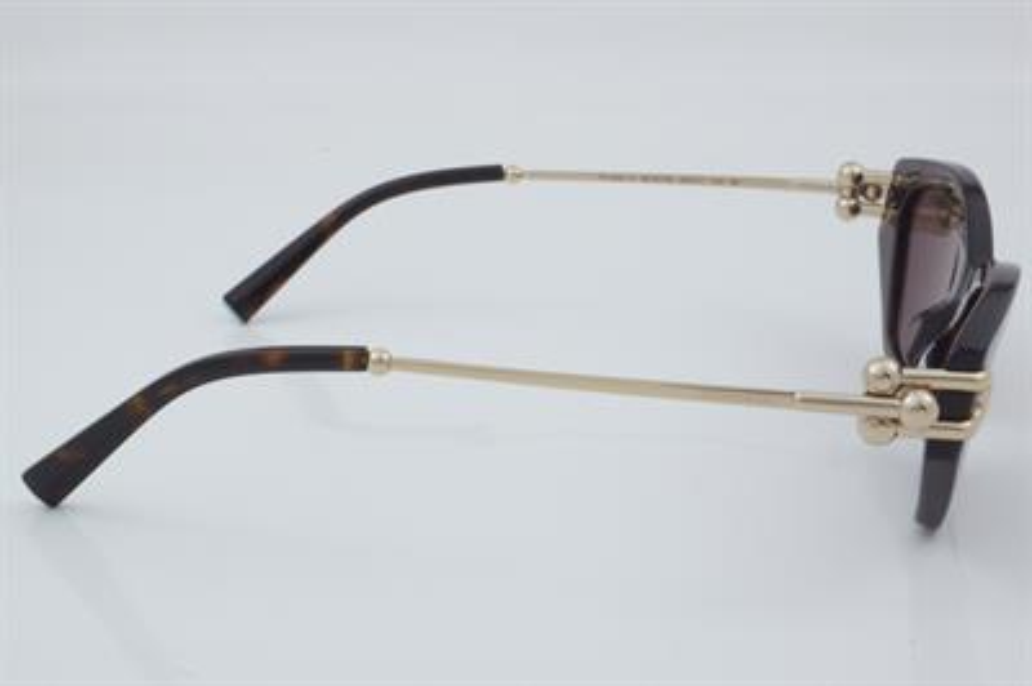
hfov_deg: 29.9
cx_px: 516
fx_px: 1933
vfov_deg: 20.1
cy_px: 343
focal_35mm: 68
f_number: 32
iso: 100
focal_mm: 45
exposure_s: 1/3
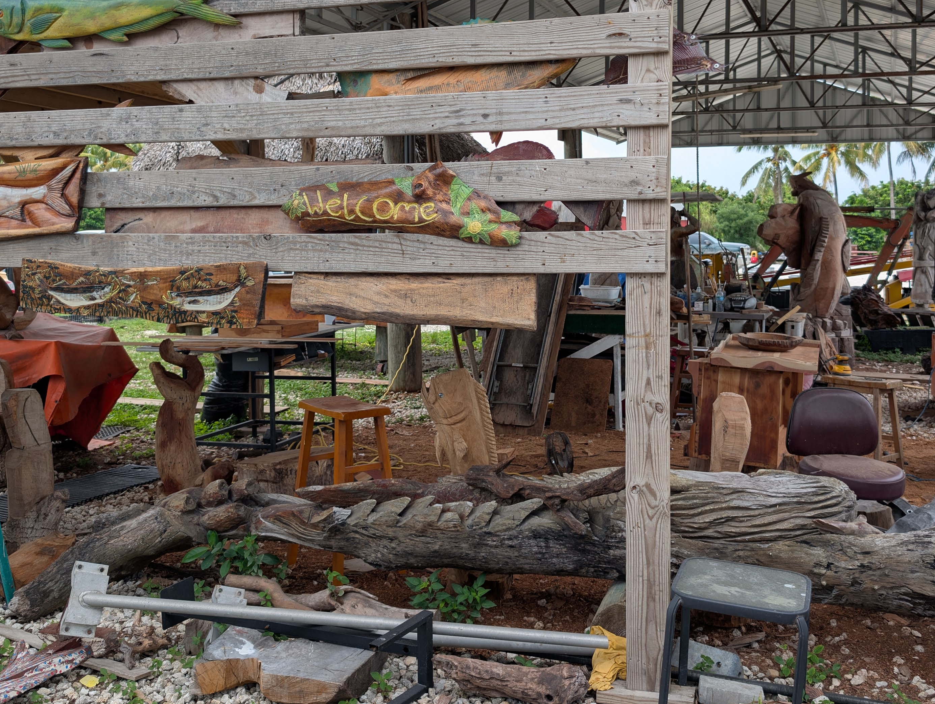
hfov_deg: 46.7
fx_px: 1082
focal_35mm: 40
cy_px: 226
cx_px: 465
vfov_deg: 35.6
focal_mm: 6.9
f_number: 1.68
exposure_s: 1/439
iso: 20
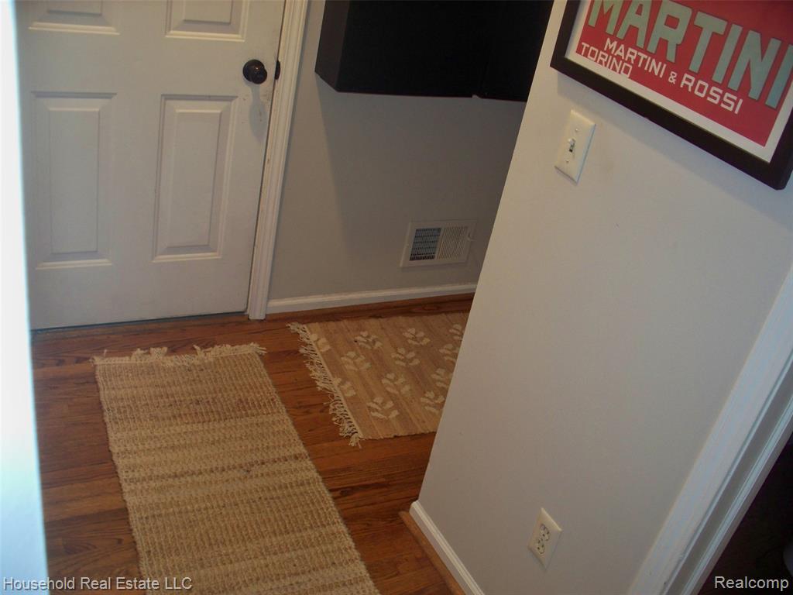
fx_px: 802
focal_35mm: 35
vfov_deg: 40.7
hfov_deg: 52.6
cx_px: 396
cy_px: 298
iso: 200
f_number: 2.8
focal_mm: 7.54
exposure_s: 1/30
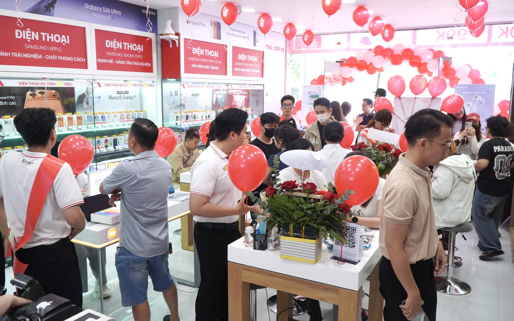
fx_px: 392
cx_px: 261
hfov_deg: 66.5
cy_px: 166
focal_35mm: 28
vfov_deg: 44.5
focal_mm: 18
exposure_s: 1/80
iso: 500
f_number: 4
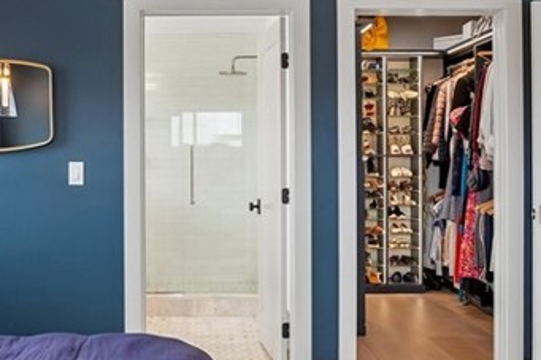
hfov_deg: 40.8
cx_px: 194
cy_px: 178
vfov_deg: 28.0
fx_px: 721
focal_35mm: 48
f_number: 8
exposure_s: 1/25
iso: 400
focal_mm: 16
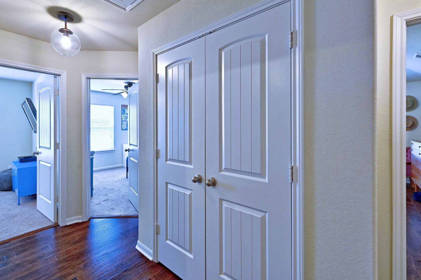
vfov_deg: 73.5
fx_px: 187
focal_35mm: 16
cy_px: 127
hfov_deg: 96.6
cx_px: 196
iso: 400
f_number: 8
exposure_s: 1/5
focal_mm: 14
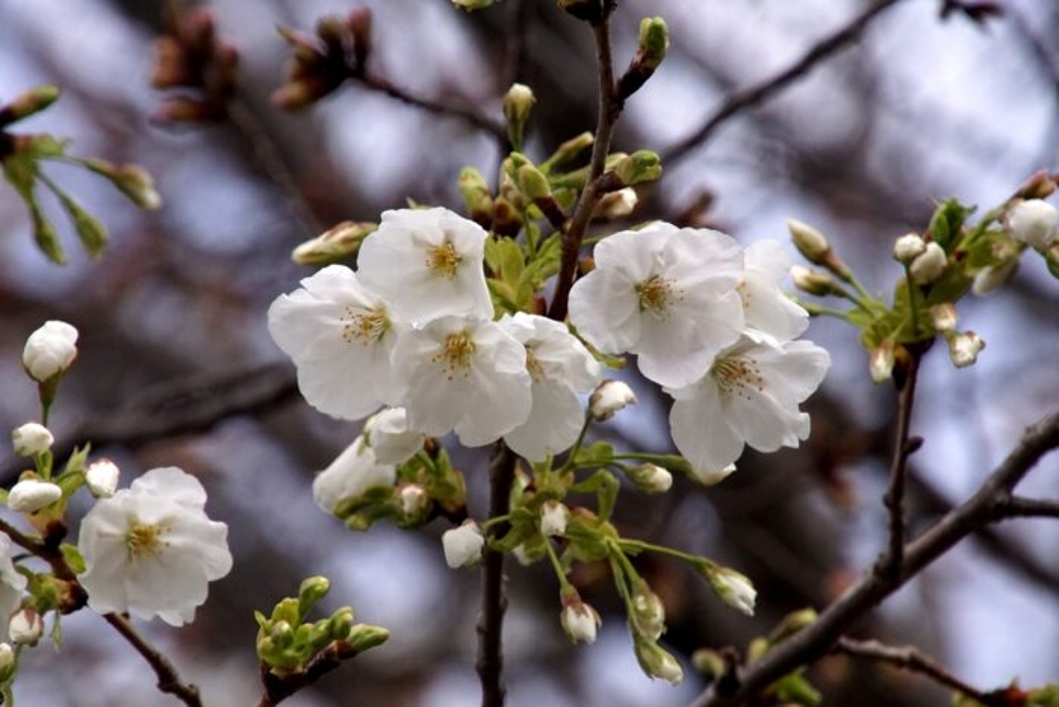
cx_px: 530
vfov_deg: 3.3
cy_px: 354
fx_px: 12357
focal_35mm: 420
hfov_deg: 4.9
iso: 1600
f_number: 10
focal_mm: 280
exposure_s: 1/500
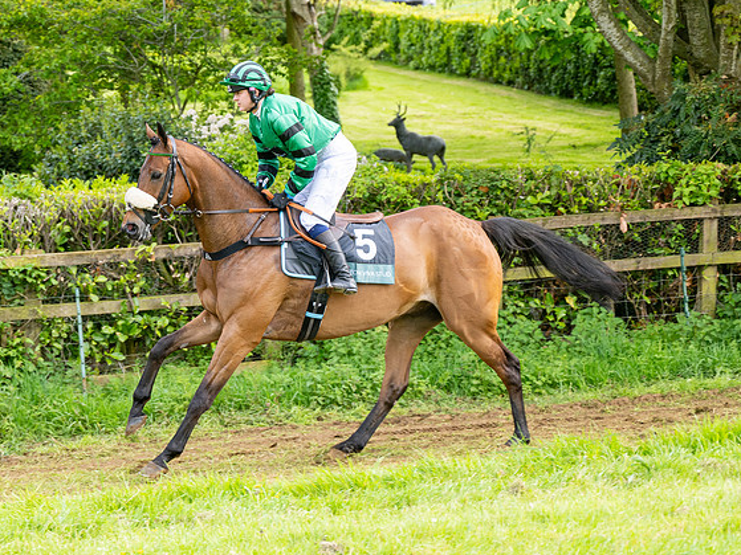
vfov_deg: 10.8
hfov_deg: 14.4
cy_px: 284
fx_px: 2932
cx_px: 310
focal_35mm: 137
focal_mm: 98
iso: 400
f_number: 4
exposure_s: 1/1000
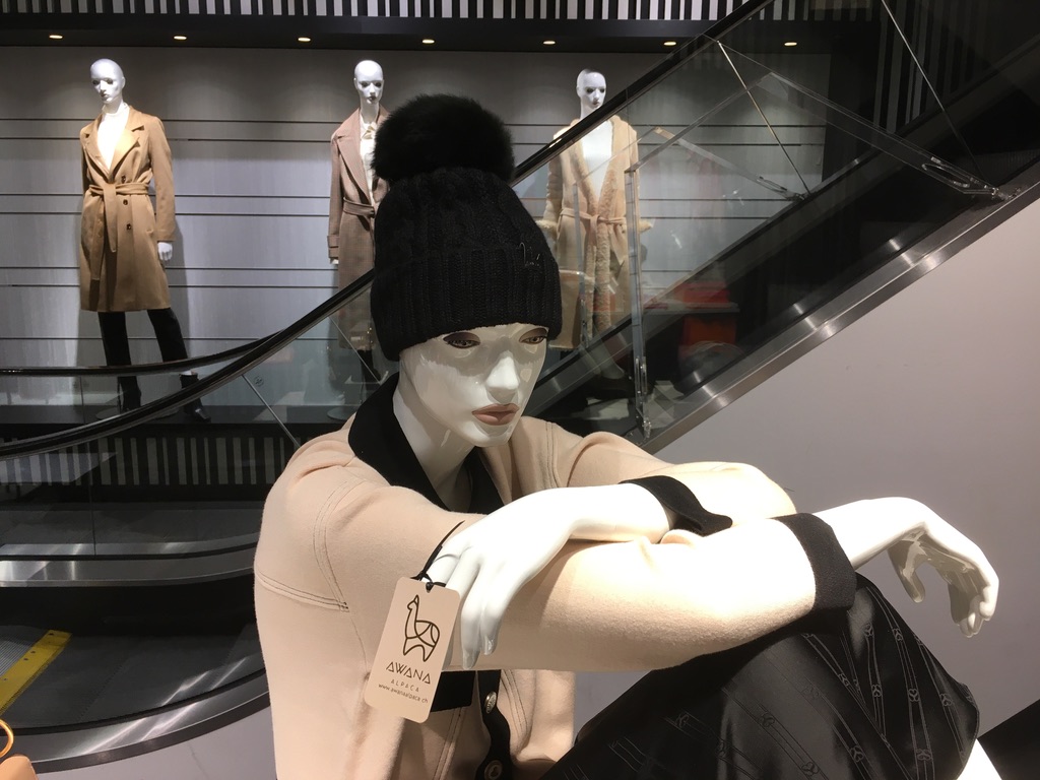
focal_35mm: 29
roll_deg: -1.3
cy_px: 390
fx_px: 871
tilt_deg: -13.1
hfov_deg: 61.7
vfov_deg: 48.2
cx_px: 520
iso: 25
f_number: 2.2
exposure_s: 1/33
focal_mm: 4.15
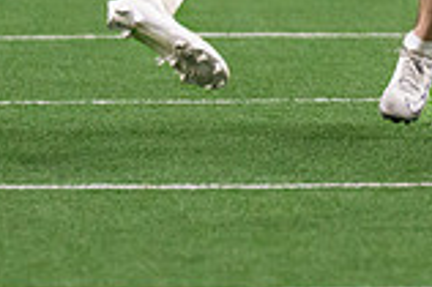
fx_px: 15104
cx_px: 798
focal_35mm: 1260
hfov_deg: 1.6
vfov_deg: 1.1
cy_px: -339
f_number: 2.8
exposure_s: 1/1000
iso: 2000
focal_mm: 200
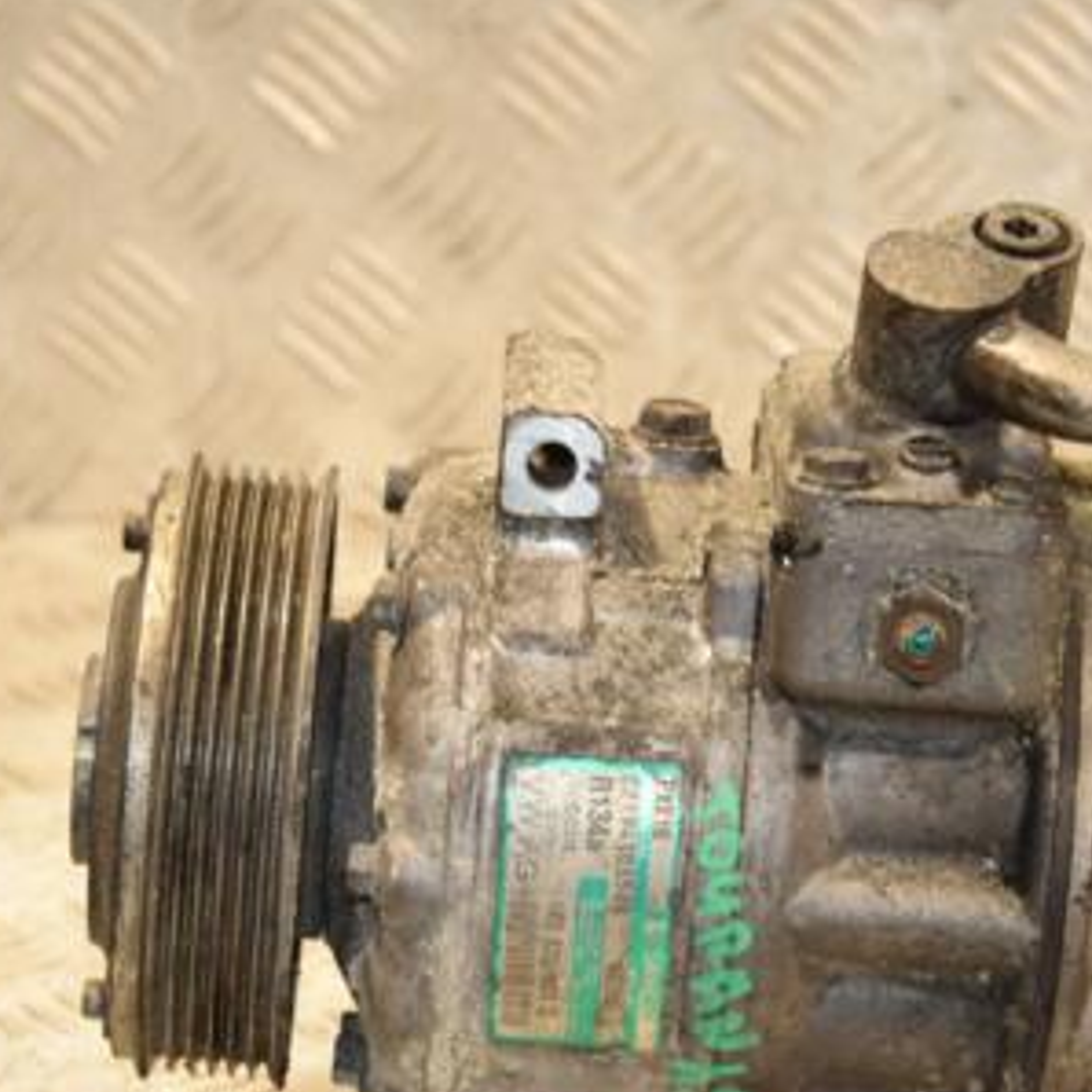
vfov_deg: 11.7
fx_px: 5318
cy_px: 711
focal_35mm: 149
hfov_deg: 11.7
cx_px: 638
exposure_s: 1/125
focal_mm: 58
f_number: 5
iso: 800
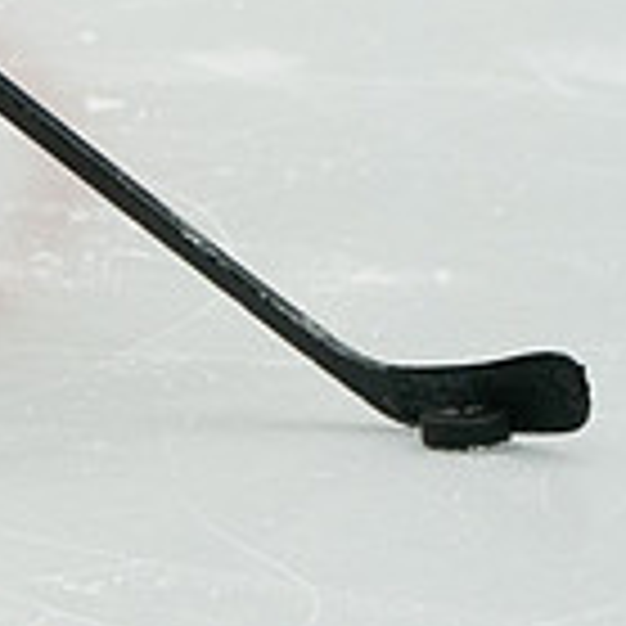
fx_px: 17248
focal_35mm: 843
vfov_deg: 2.1
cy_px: -439
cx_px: -80
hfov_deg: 2.1
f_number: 3.2
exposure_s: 1/2000
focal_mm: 176
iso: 2500
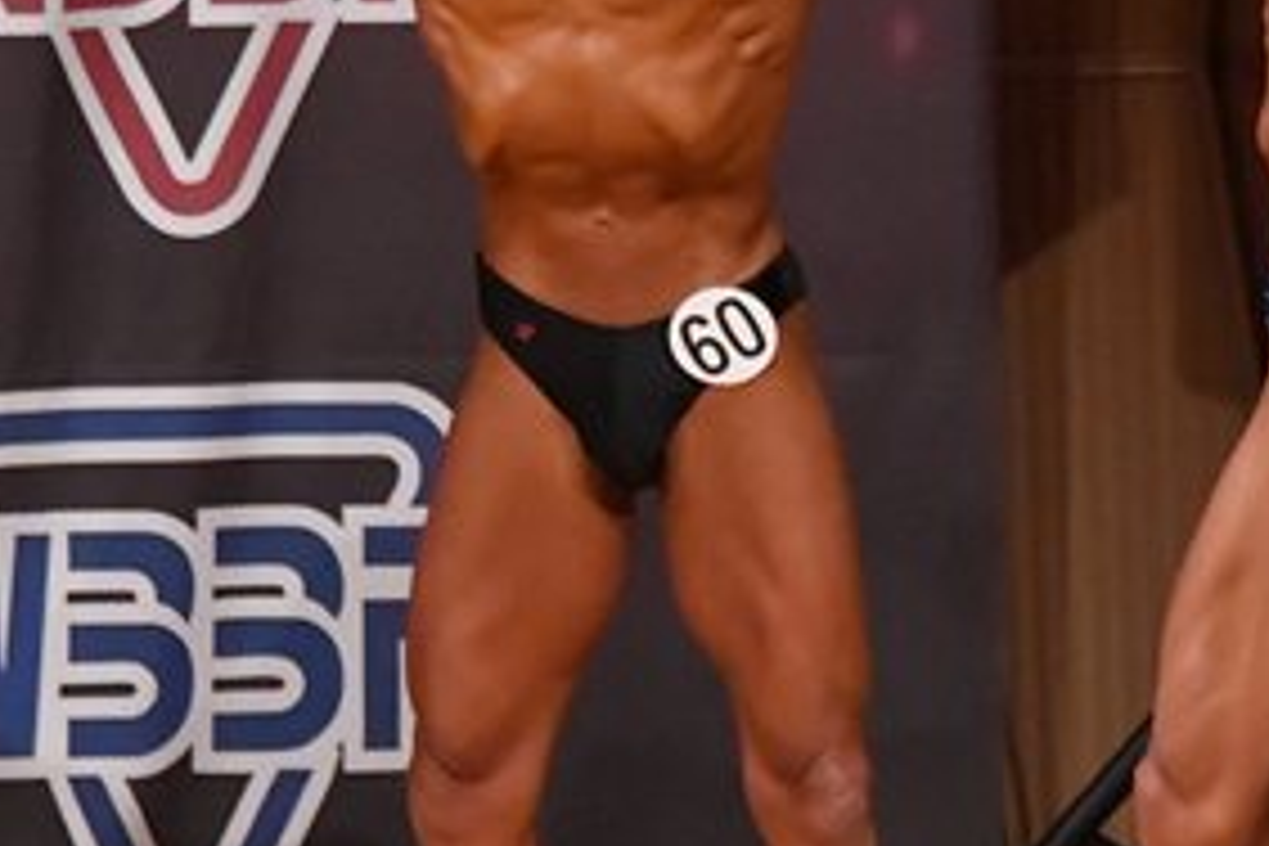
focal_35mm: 701
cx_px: 659
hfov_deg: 2.9
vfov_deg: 2.0
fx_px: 24708
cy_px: 333
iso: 9000
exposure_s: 1/400
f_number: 5.6
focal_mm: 170
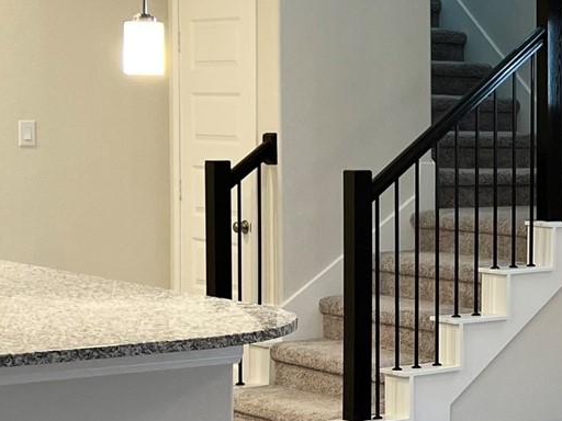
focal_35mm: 104
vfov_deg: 14.2
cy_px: 209
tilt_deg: -4.0
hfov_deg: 17.7
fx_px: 1688
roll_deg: -0.2
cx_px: 734
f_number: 1.5
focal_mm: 5.7
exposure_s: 1/60
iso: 80
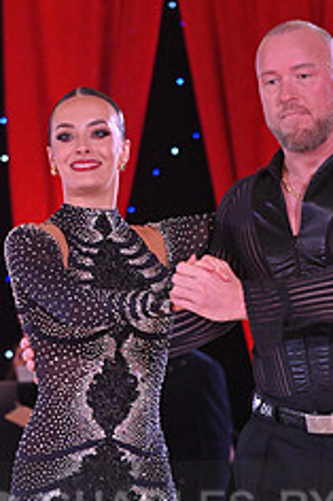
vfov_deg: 8.7
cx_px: 173
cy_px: 533
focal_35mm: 234
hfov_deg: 5.9
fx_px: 3251
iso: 3200
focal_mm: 95
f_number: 5
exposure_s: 1/320
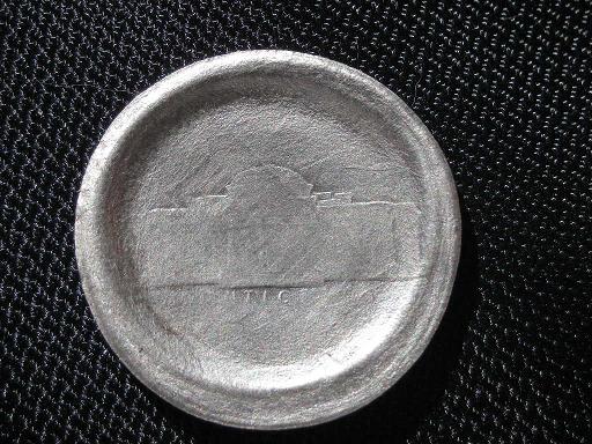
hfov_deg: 22.8
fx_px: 1471
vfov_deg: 17.2
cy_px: 222
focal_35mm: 86
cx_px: 296
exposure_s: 1/250
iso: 50
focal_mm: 14.3
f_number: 4.5
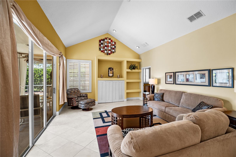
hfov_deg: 104.3
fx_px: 92
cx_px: 118
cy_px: 78
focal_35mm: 14
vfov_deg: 81.2
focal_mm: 14
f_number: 4
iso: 250
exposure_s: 1/25
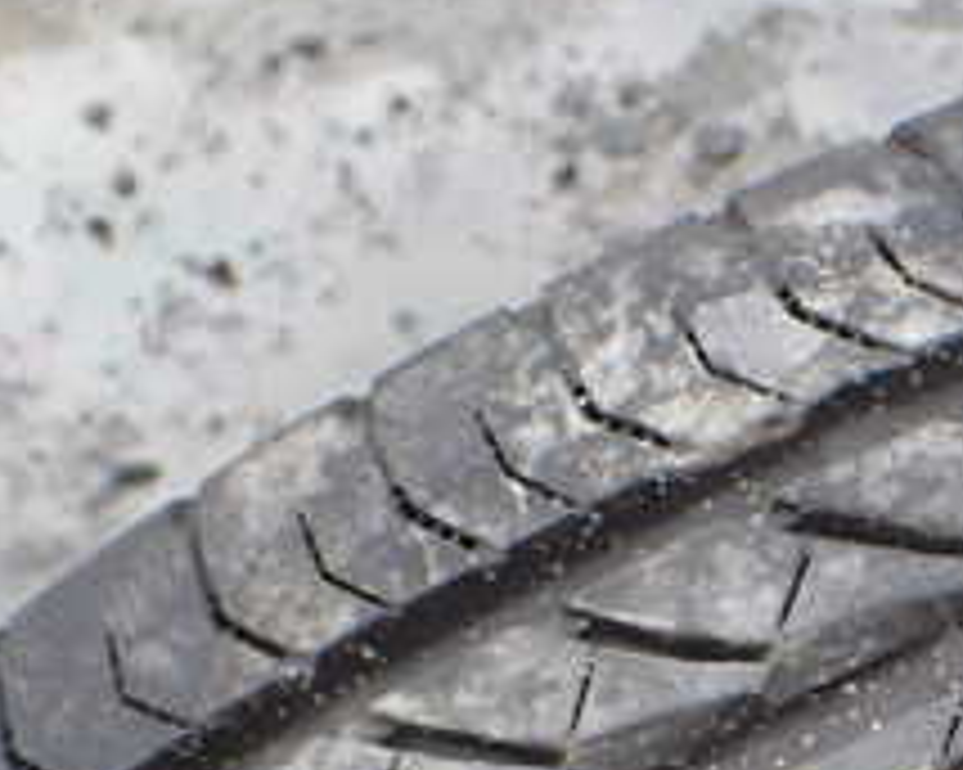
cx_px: 1161
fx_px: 2336
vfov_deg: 17.9
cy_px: 878
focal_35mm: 82
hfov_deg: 21.6
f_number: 3.2
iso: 100
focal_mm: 5.4
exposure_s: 1/250
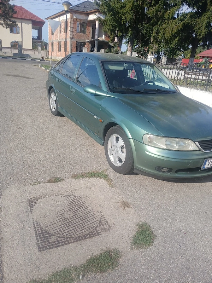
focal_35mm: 26
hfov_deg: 53.1
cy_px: 142
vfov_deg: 67.3
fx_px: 212
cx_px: 106
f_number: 1.8
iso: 20
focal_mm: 3.98
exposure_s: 1/385
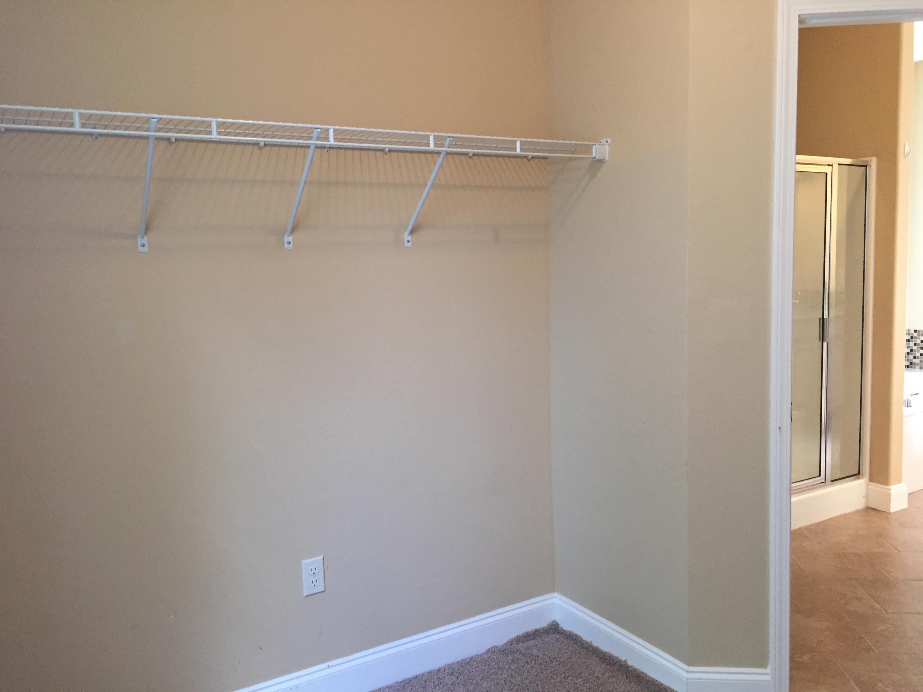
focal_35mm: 29
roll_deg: +1.2
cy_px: 346
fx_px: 773
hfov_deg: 61.7
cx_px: 462
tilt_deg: -6.3
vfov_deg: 48.2
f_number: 2.2
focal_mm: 4.15
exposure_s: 1/30
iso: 125
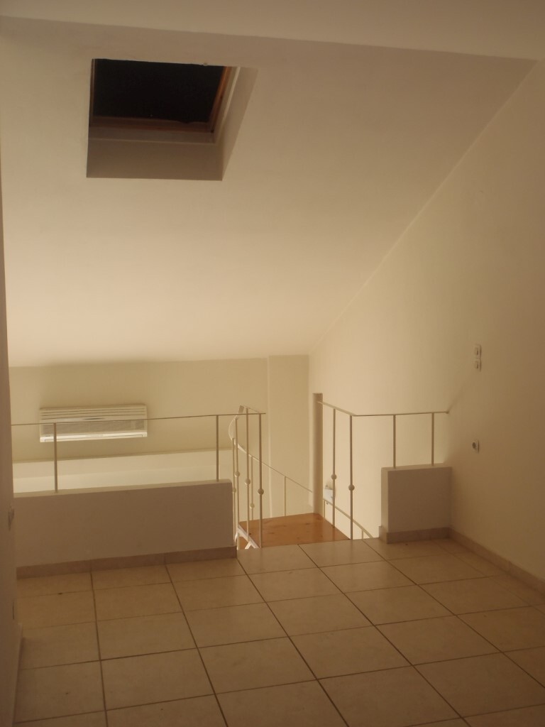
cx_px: 272
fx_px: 756
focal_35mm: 36
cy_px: 364
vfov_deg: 51.4
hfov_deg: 39.7
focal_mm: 6.53
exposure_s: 1/100
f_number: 4.1
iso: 80
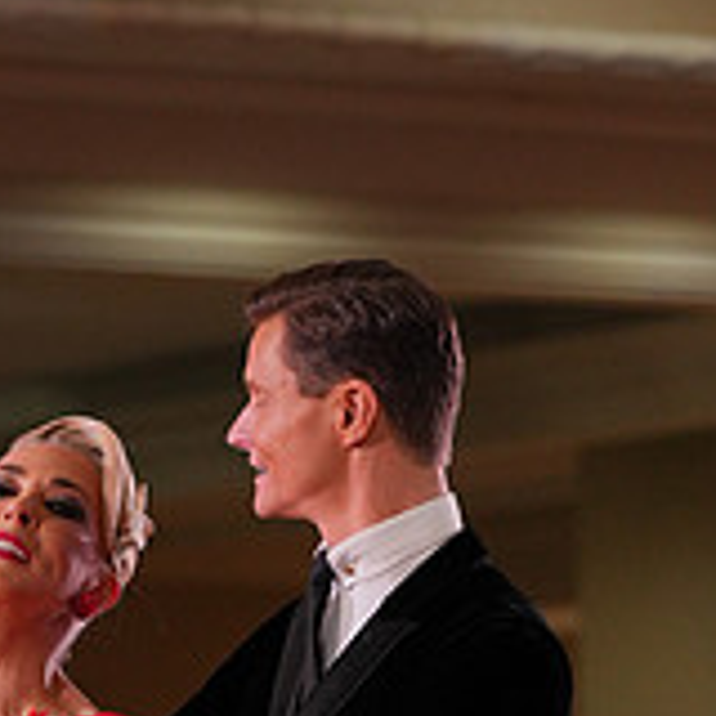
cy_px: 1199
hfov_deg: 4.9
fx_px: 8424
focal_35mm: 360
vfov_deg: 4.8
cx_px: 159
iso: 1250
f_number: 4
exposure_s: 1/500
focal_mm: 117
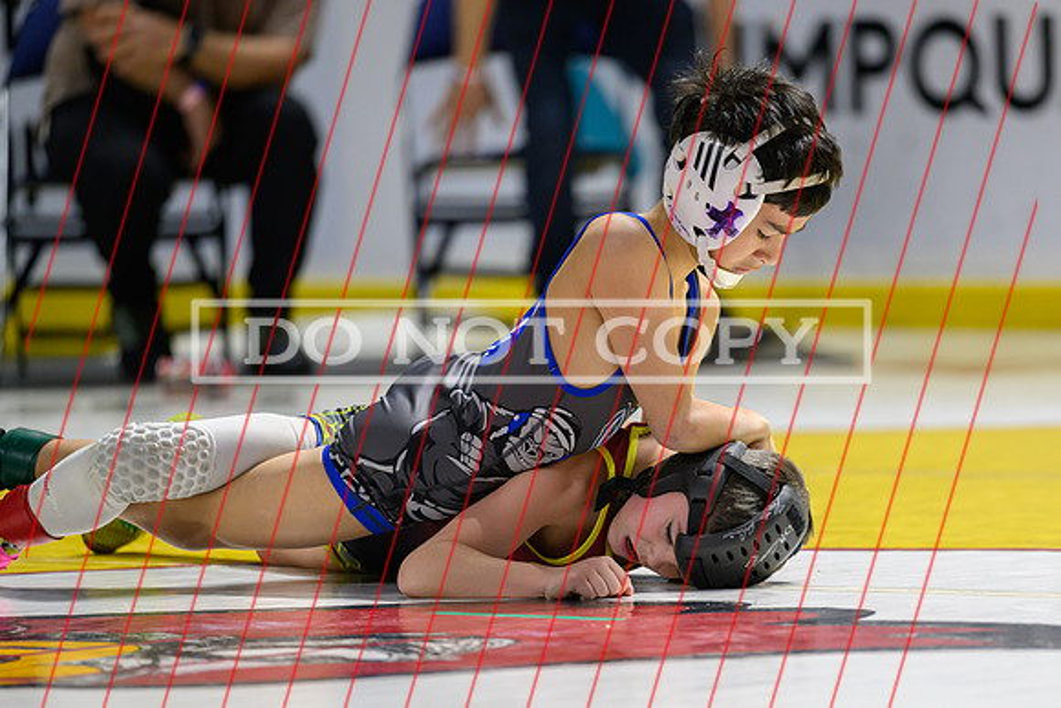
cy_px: 419
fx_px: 8286
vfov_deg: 4.9
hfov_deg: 7.3
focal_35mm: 281
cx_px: 705
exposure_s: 1/800
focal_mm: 200
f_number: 2.8
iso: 2200
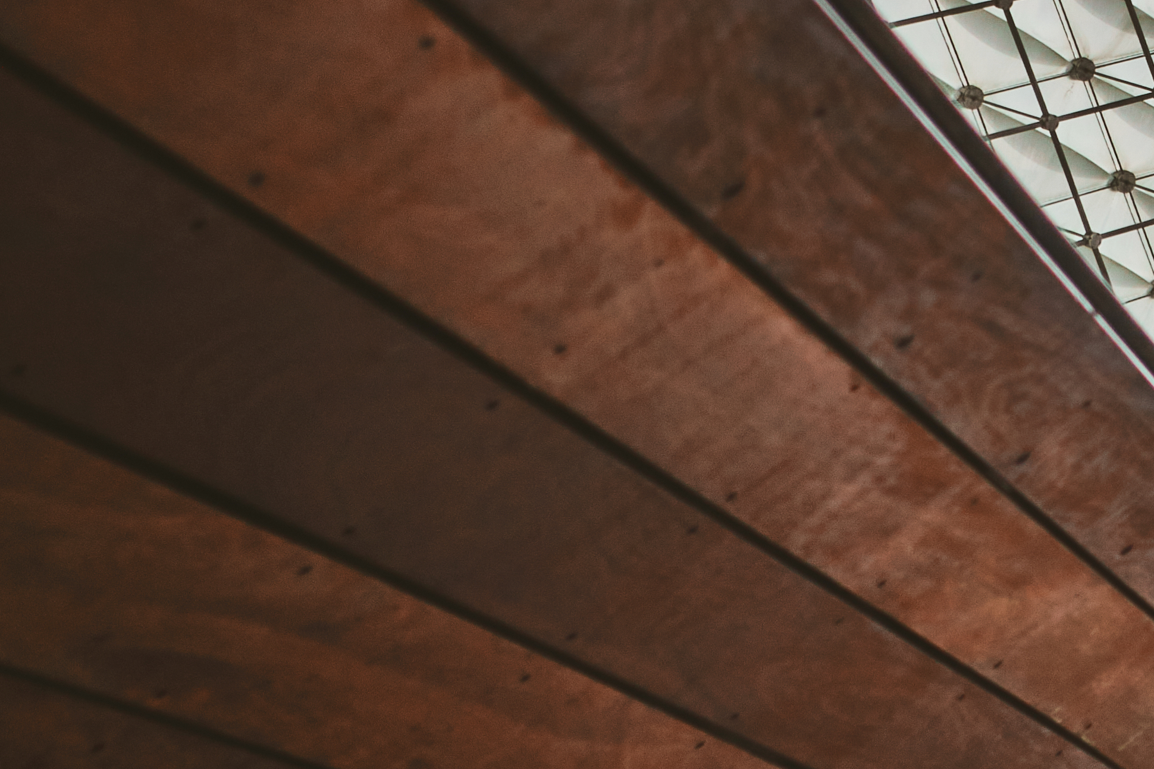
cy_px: -157
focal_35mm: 108
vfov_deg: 12.4
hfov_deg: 17.3
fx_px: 3461
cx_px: 1660
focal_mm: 23
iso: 200
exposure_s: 1/8000
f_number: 2
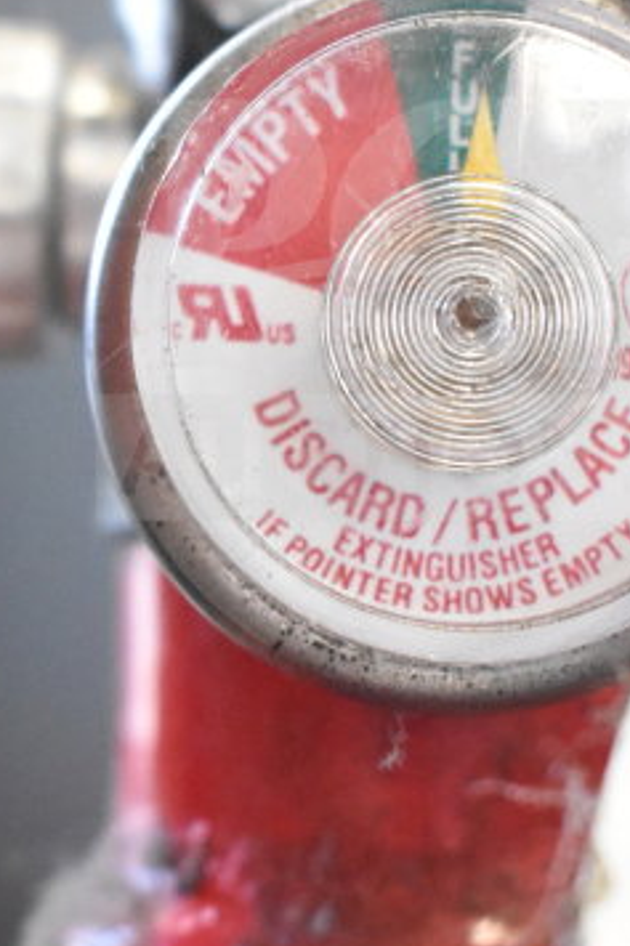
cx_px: 393
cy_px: 310
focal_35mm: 131
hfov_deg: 10.5
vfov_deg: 15.6
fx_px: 3442
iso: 6400
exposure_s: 1/100
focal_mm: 34
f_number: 5
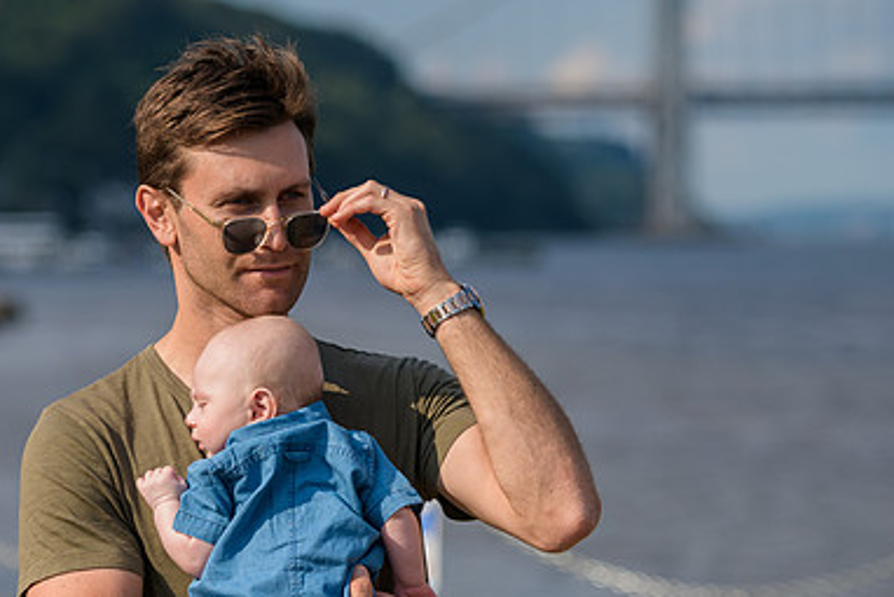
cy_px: 344
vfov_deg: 7.6
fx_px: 4521
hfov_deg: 11.3
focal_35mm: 182
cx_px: 271
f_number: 3.2
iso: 200
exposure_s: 1/4000
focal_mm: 105
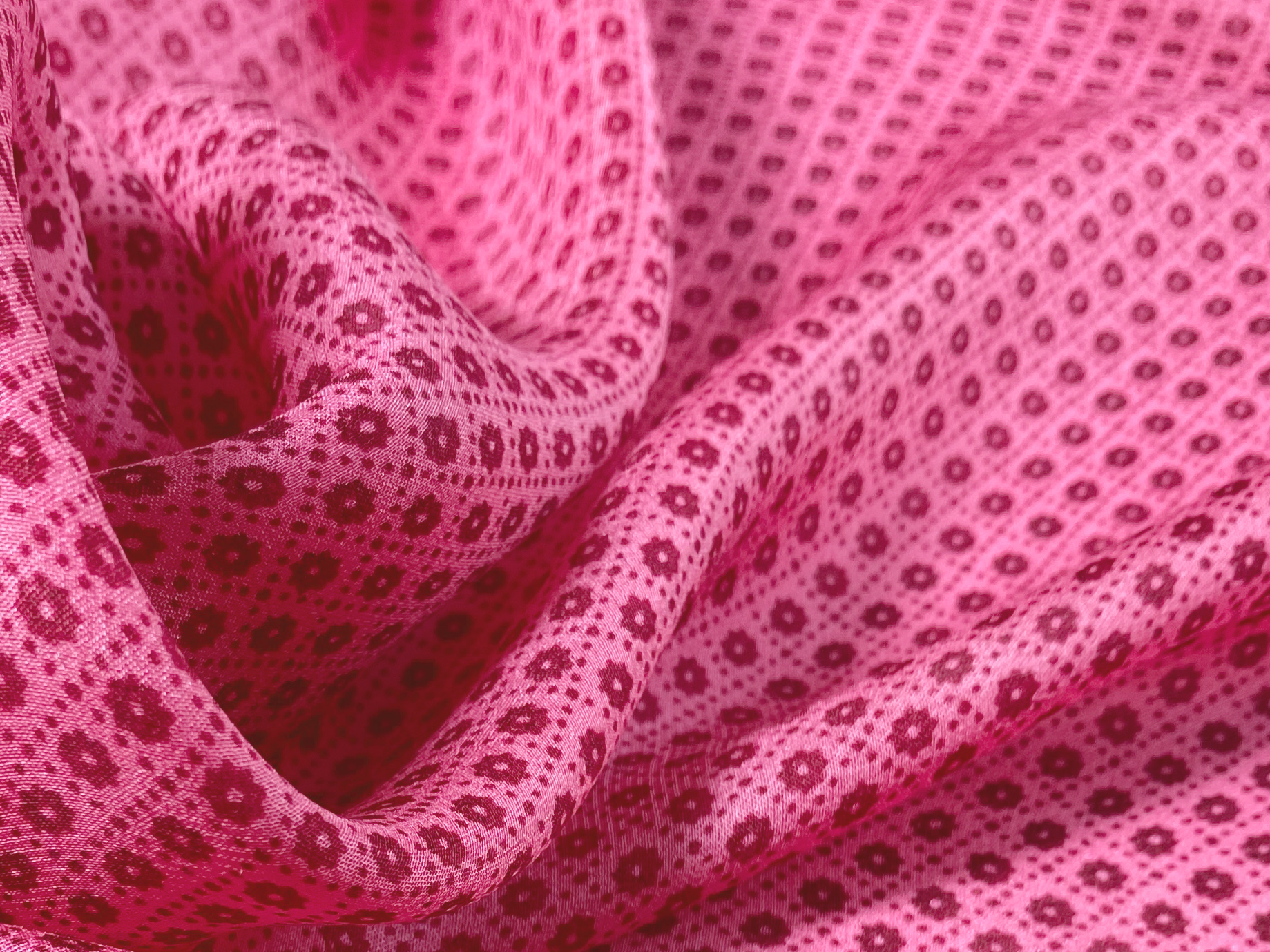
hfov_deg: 33.5
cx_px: 422
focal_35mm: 57
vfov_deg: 24.0
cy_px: 1040
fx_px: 2091
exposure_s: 1/100
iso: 100
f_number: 1.8
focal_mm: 4.25
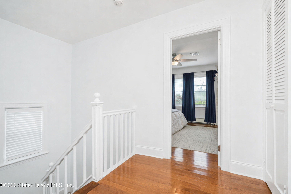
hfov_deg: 93.3
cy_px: 97
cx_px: 146
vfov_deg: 70.4
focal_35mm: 17
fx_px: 137
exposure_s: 1/40
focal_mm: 17
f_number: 5
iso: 64
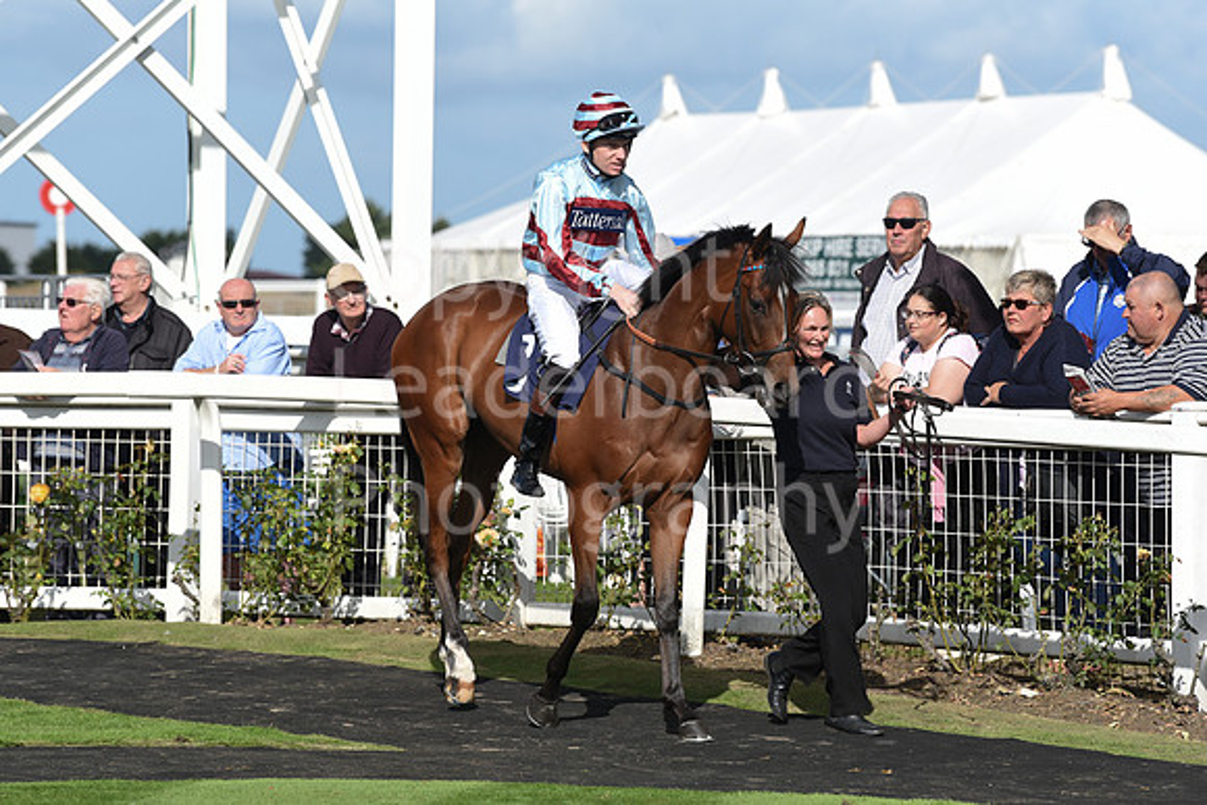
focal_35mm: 200
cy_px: 402
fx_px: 6707
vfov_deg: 6.9
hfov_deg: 10.3
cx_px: 604
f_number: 6.3
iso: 640
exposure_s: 1/3200
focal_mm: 200
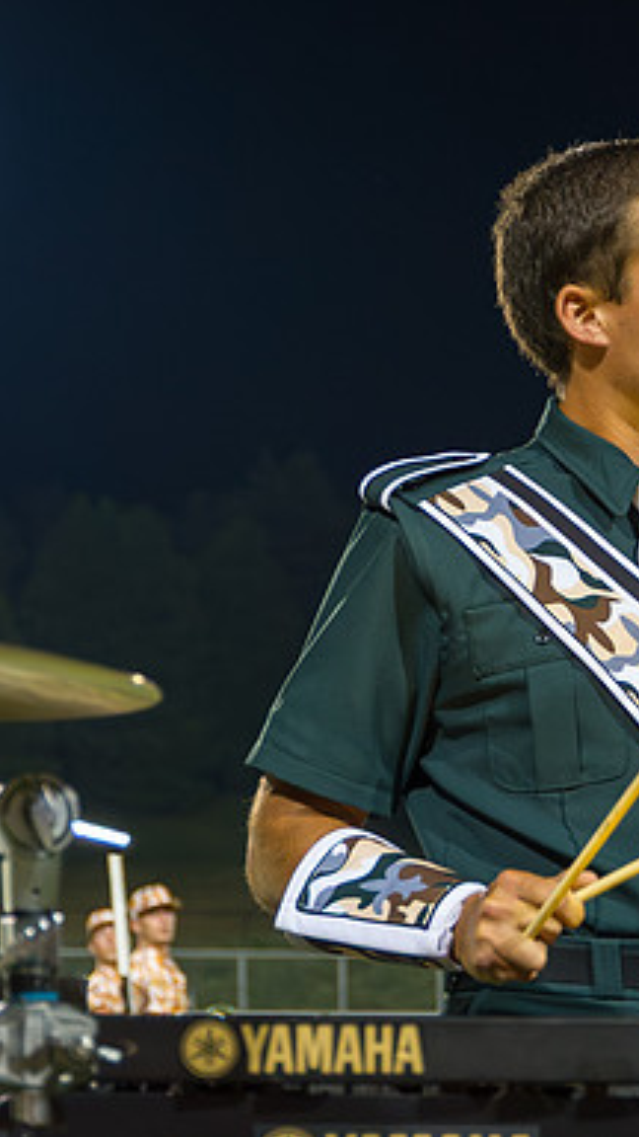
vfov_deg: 17.4
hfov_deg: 9.8
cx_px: 676
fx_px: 3705
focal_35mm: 123
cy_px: 516
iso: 3600
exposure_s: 1/160
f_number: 5.3
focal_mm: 66
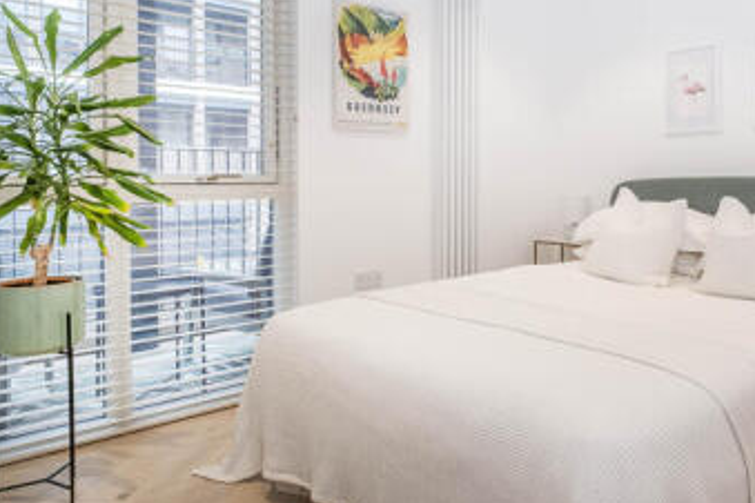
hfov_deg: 61.5
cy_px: 181
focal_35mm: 29
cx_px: 527
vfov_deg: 44.5
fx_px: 608
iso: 400
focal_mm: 10
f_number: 6.4
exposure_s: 1/20
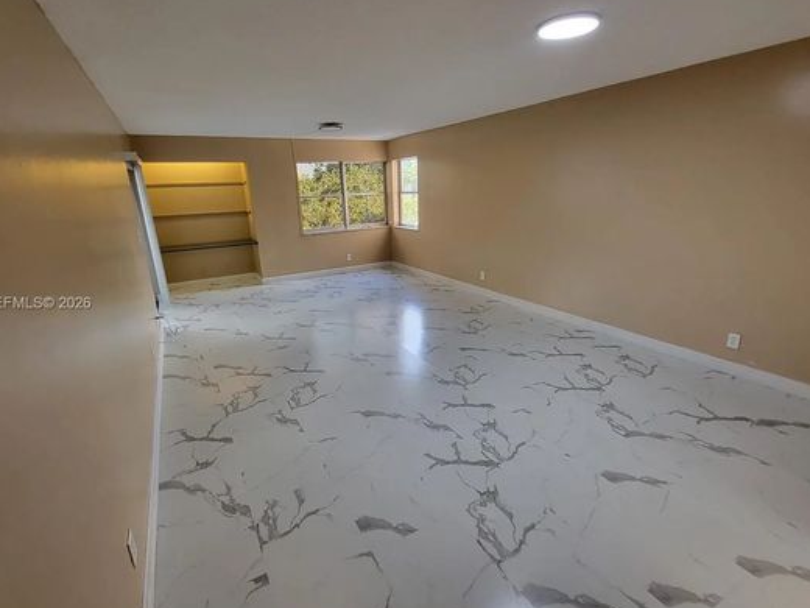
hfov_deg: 94.5
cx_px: 396
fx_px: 374
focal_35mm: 16
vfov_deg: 78.1
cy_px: 304
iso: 200
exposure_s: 1/60
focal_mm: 1.74
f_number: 2.2
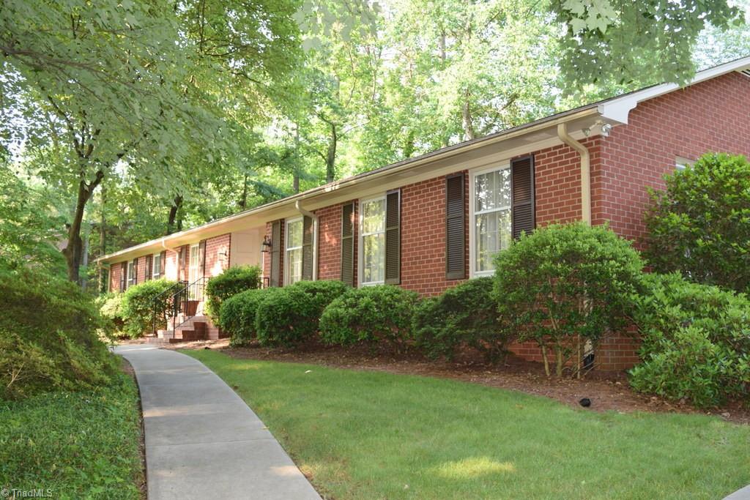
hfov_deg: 53.1
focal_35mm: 36
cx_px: 375
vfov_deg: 36.9
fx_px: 750
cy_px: 250
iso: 500
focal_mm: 24
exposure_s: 1/125
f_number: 5.6
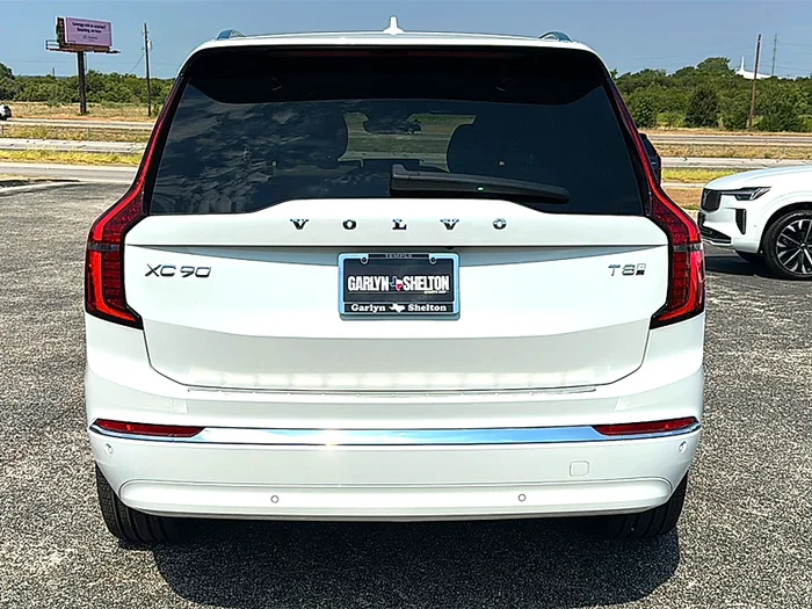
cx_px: 406
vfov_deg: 38.7
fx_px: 868
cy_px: 304
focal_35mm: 37
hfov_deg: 50.1
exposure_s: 1/10989
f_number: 1.78
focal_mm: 6.86
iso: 64
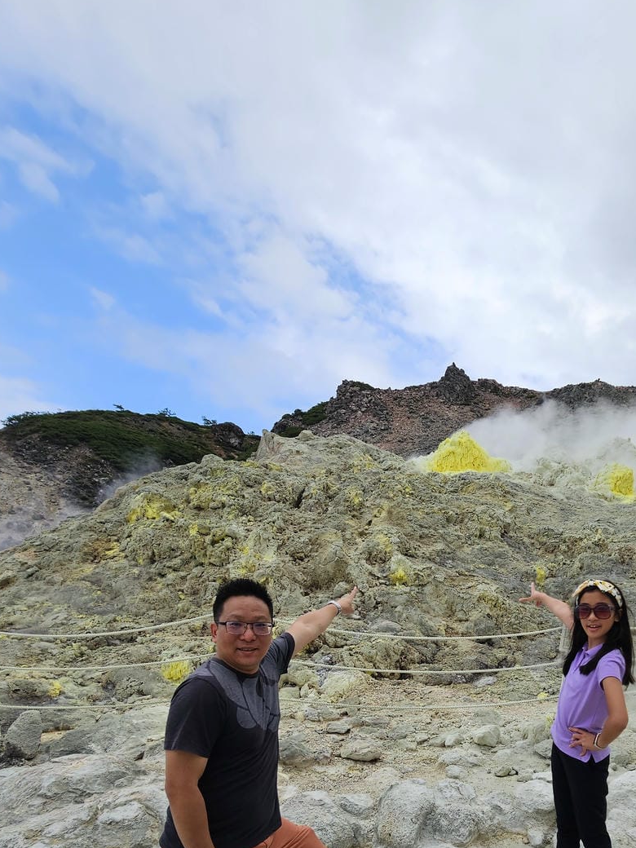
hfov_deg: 63.8
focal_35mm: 20
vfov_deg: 75.4
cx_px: 439
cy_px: 643
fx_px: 490
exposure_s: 1/1399
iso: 50
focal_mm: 2.2
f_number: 2.2
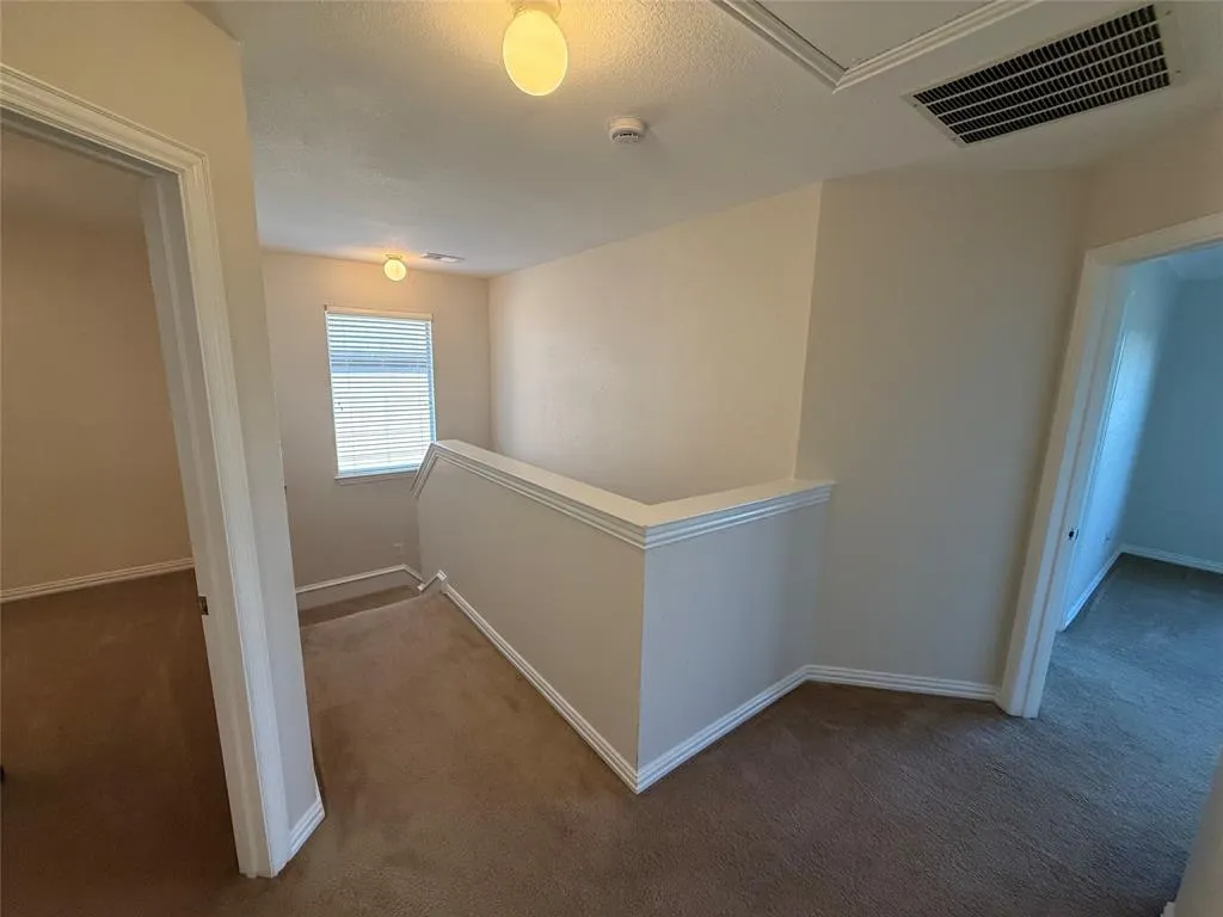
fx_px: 495
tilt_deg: -11.5
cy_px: 458
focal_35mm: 14
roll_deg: -1.3
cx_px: 612
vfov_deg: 85.7
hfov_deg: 102.1
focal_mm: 2.22
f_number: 2.2
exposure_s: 1/120
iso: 200
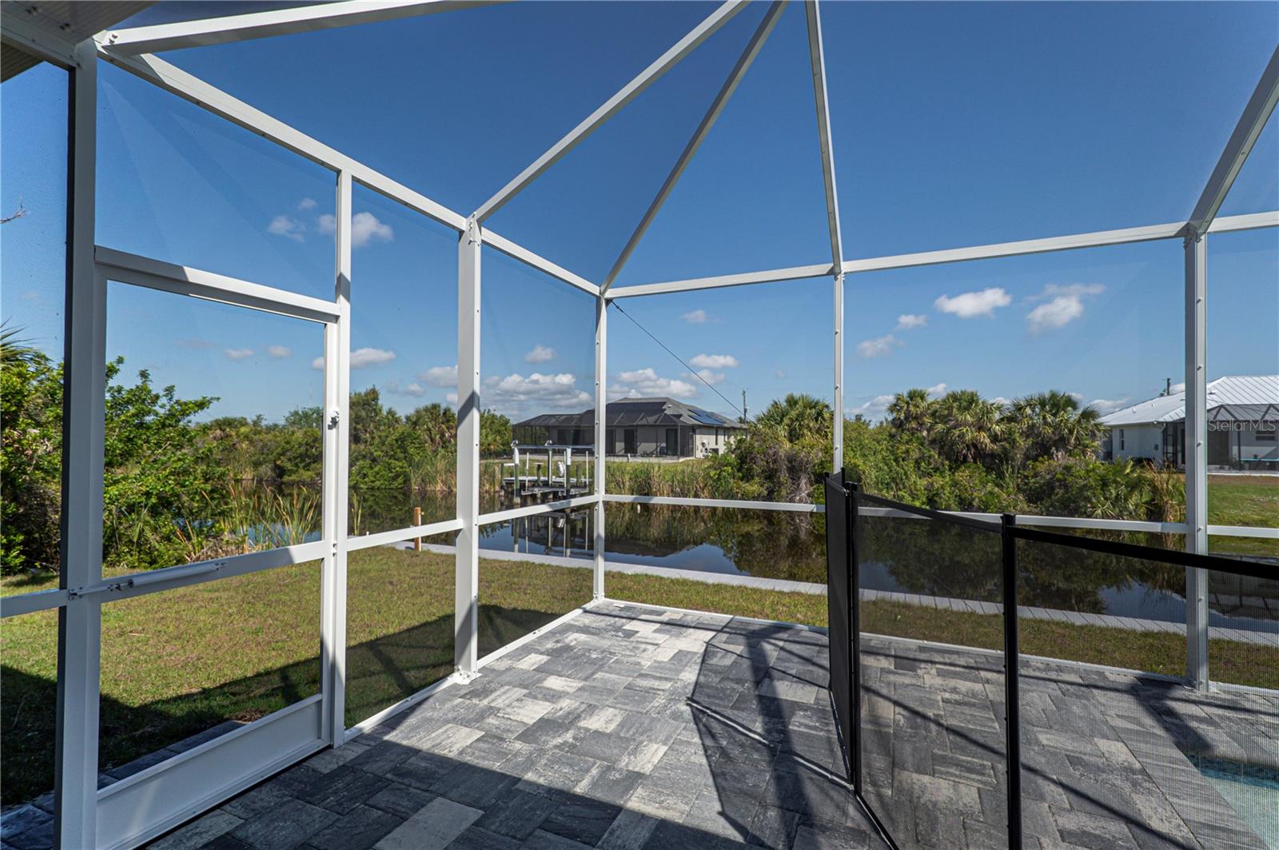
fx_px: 532
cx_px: 640
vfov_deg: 77.2
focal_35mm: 15
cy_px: 425
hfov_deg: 100.5
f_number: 7.1
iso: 100
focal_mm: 10
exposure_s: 1/200
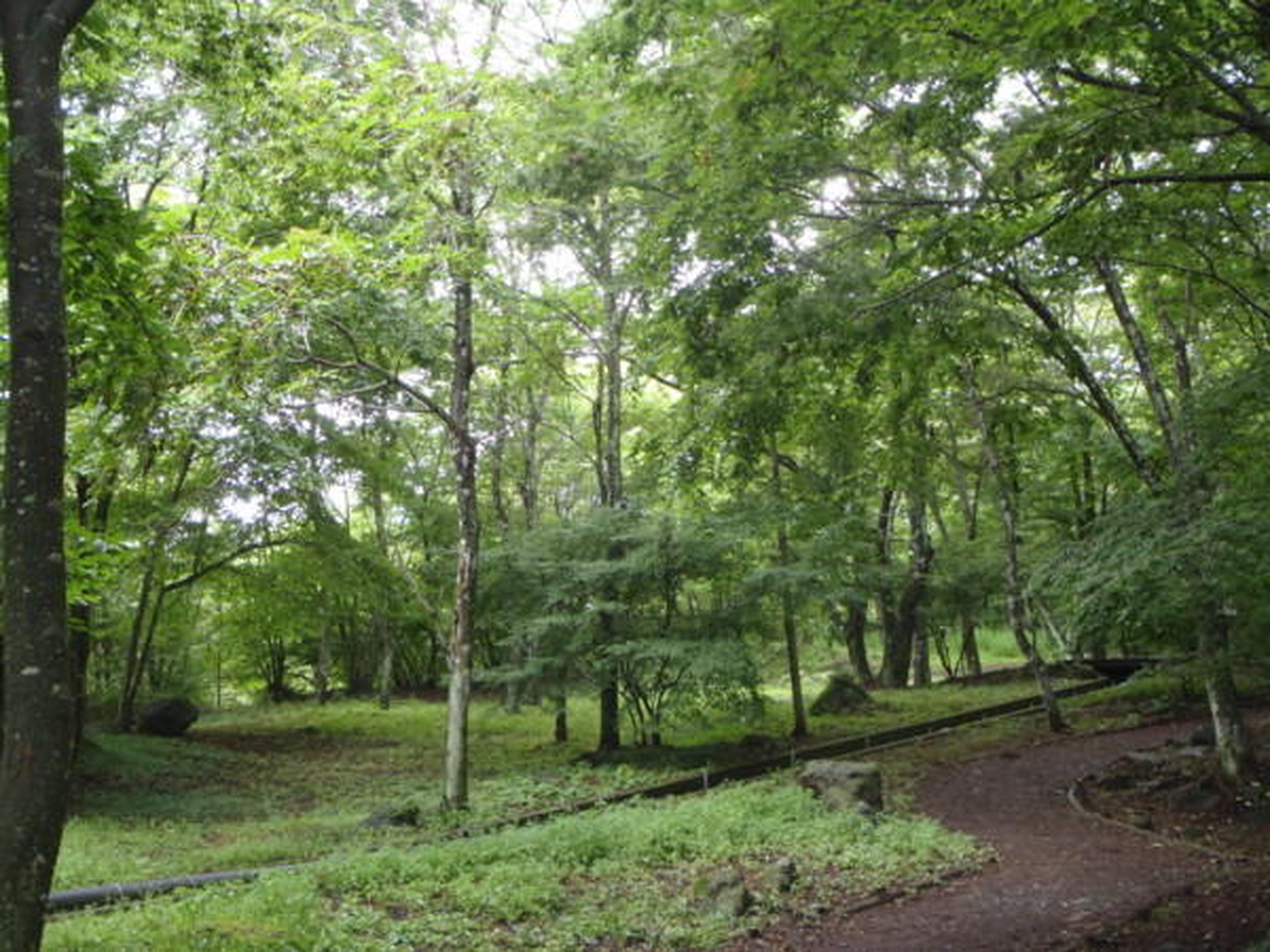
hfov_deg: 43.9
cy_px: 476
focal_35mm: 43
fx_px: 1578
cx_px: 635
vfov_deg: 33.6
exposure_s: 1/30
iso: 200
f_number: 4.8
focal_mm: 7.73
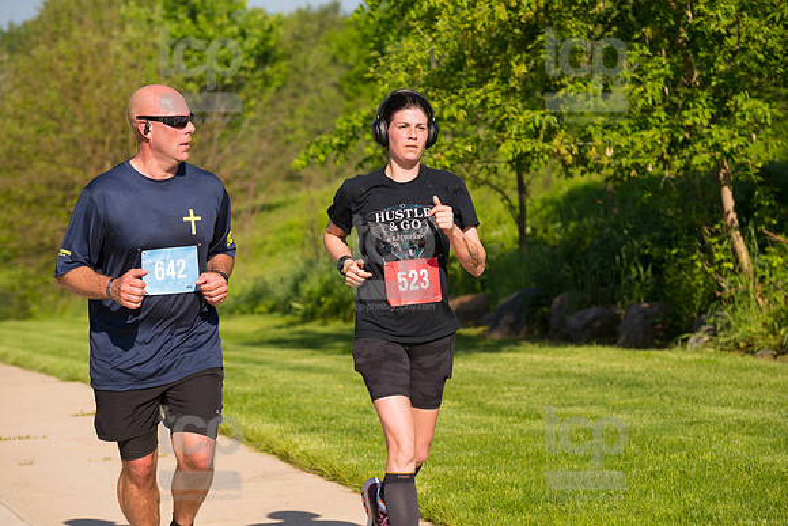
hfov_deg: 15.2
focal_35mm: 135
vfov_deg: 10.2
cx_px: 394
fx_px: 2956
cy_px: 263
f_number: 5.6
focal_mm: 135
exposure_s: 1/2000
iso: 400
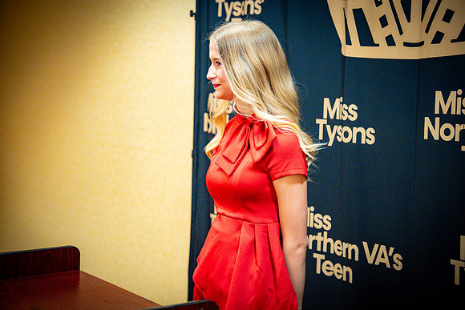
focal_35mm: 70
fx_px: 904
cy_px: 155
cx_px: 232
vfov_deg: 19.5
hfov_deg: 28.8
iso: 1600
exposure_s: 1/125
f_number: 2.8
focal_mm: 70
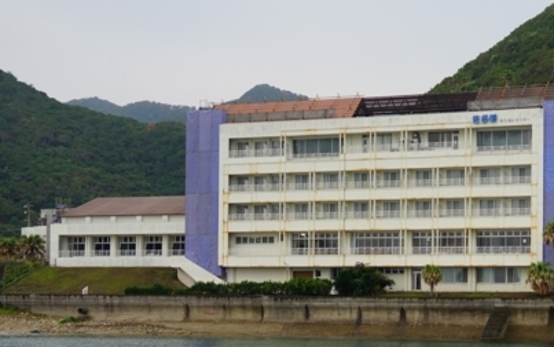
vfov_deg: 16.0
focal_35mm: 81
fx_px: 1223
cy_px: 282
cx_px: 430
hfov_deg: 25.2
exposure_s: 1/60
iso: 100
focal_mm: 40
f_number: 4
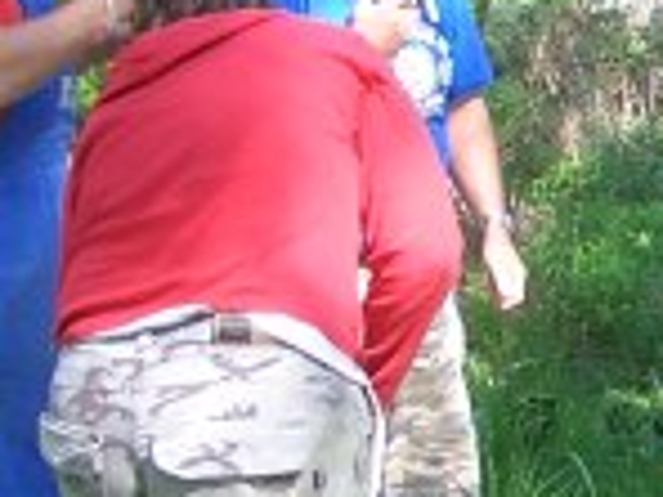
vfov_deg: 9.8
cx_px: 1003
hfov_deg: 12.4
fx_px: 2892
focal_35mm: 151
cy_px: 219
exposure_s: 1/200
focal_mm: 5.8
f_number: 2.6
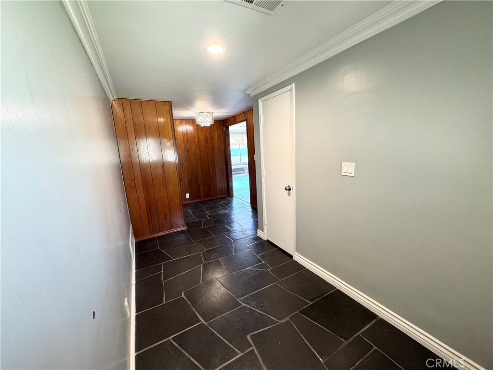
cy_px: 185
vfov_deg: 85.7
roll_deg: +3.4
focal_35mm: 14
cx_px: 246
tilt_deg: -11.5
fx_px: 199
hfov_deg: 102.1
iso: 200
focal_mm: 2.22
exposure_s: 1/60
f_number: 2.2
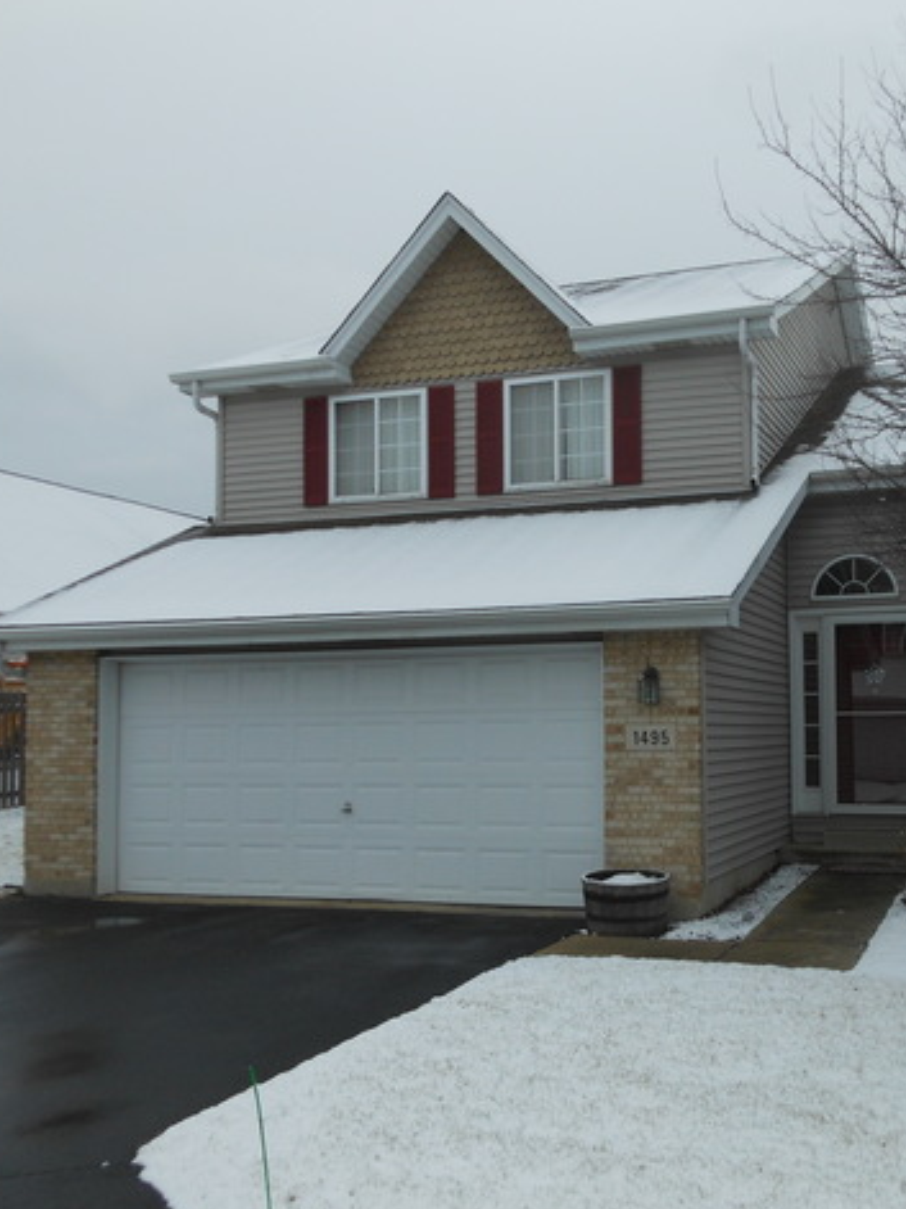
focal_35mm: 34
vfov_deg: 54.0
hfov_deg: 41.1
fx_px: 1187
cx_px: 619
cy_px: 601
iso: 80
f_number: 3.2
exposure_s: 1/640
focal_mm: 4.5
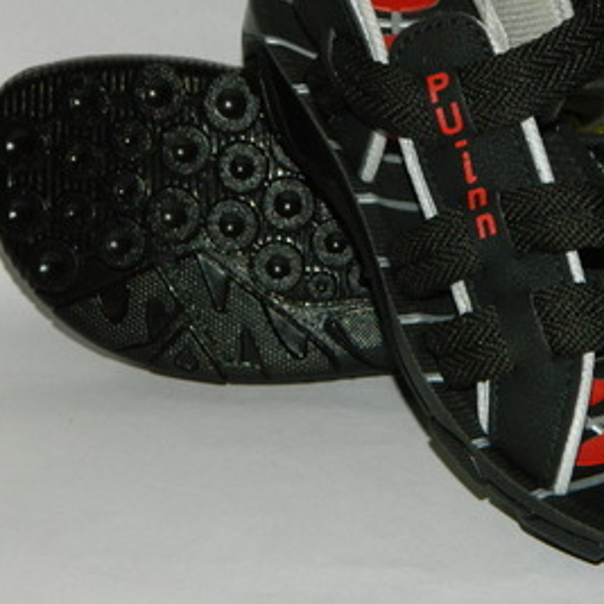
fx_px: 2290
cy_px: 202
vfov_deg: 15.0
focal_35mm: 116
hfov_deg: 15.0
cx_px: 441
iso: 200
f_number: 4
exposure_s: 1/50
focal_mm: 12.6
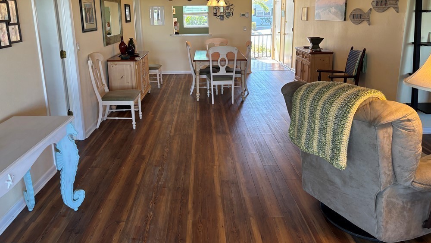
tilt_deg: -14.0
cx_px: 214
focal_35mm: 29
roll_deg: -0.3
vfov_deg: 39.9
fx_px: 331
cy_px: 88
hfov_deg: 66.1
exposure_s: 1/120
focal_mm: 5.96
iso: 100
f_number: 1.6
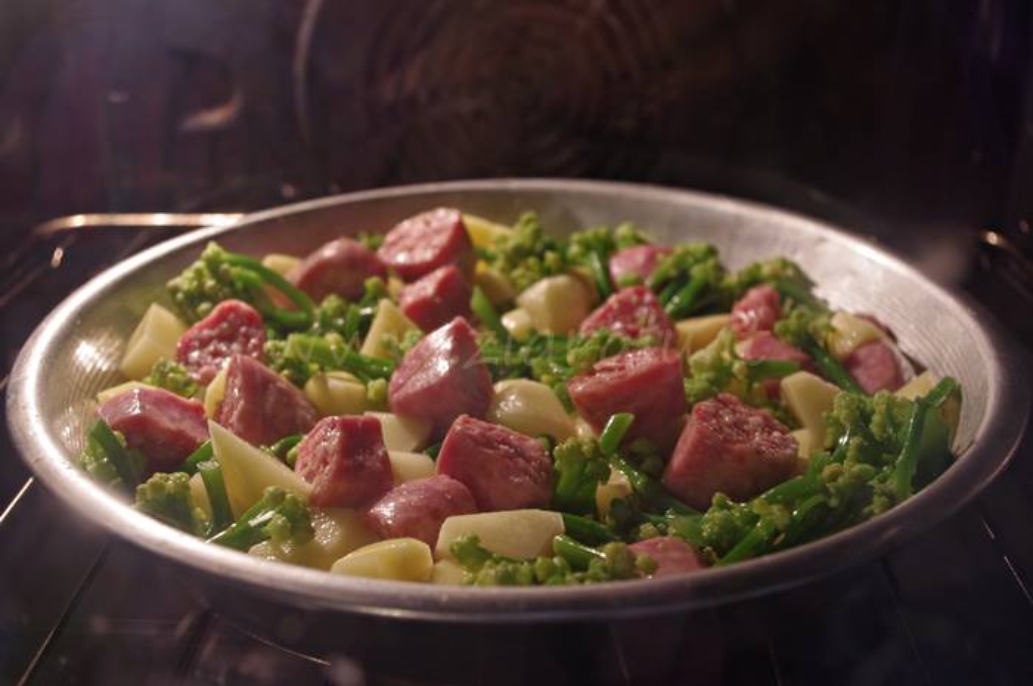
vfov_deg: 31.8
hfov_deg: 46.4
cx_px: 516
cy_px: 343
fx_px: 1204
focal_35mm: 42
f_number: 5
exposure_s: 1/20
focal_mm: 28.13
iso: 800
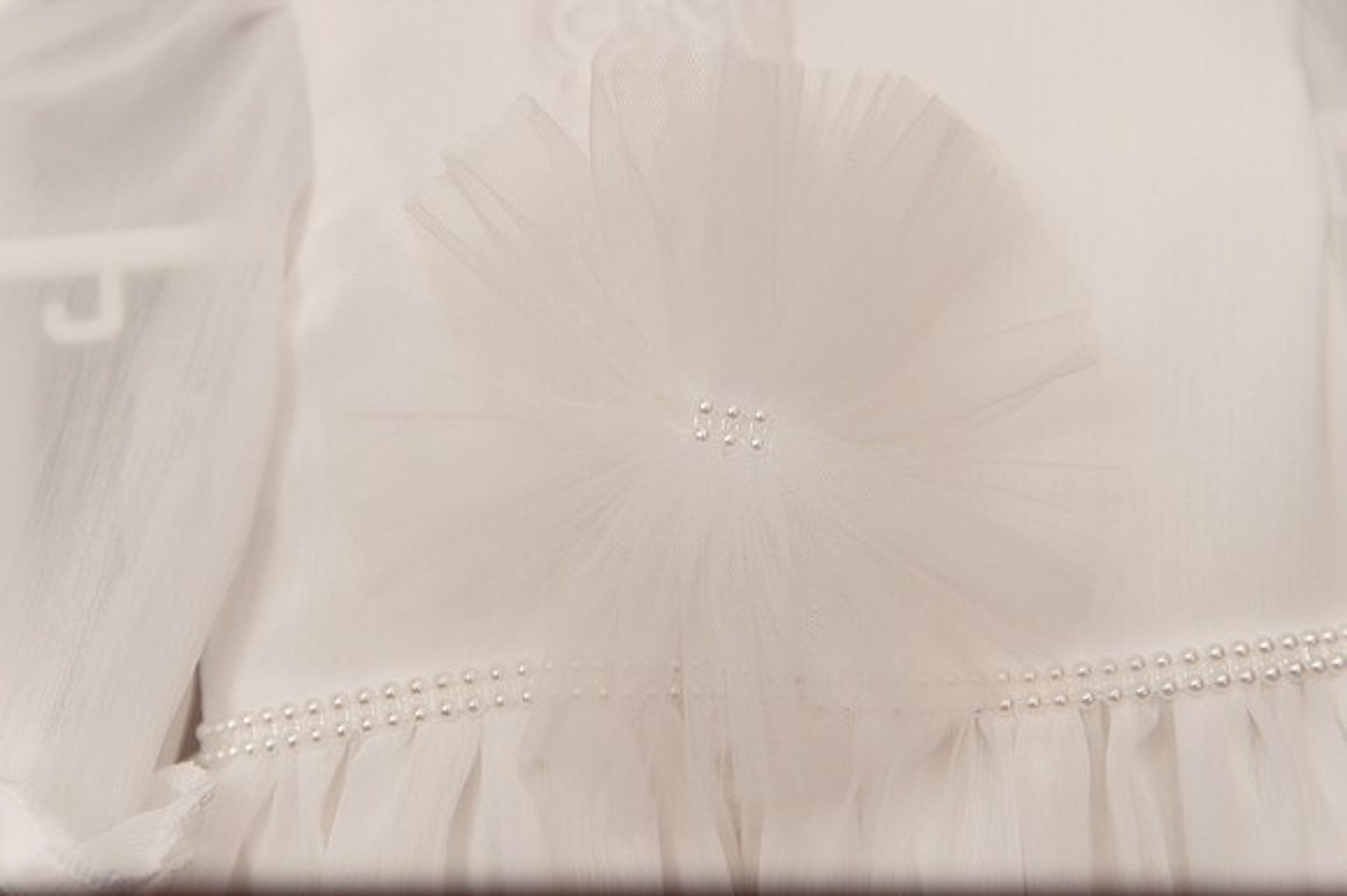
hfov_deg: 28.9
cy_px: 448
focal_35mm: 70
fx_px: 2618
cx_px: 674
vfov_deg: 19.4
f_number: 3.5
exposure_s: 1/250
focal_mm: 70
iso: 500
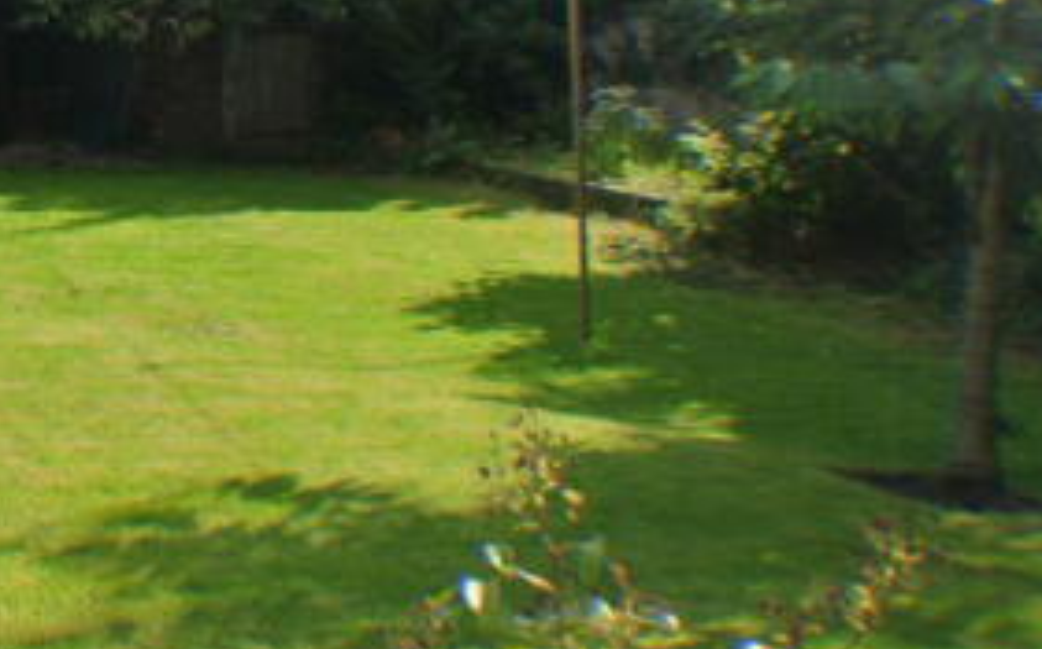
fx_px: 2695
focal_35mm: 95
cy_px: 121
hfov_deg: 20.8
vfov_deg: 13.7
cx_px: -109
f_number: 4.5
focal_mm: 15.1
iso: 100
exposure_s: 1/500
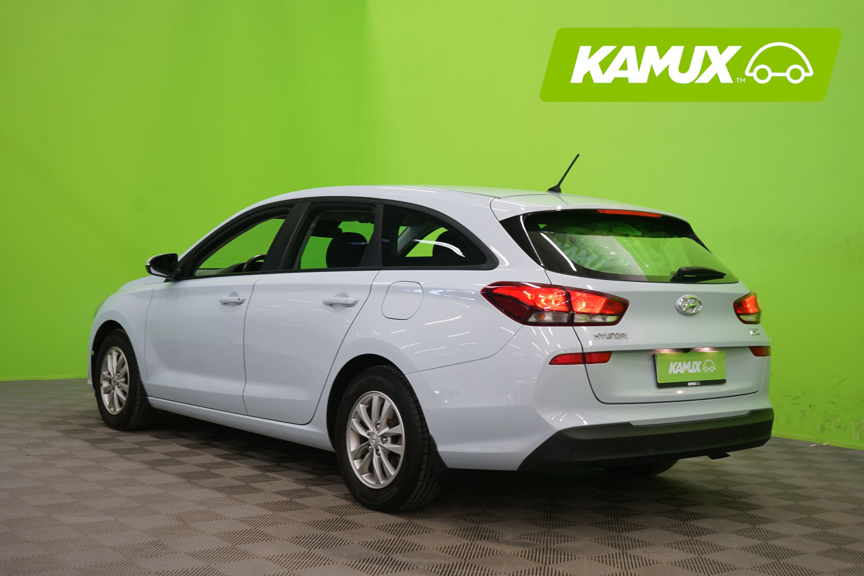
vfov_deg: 30.5
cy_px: 288
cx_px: 432
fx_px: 1056
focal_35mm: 44
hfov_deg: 44.5
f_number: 5
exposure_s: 1/8
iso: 400
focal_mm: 44
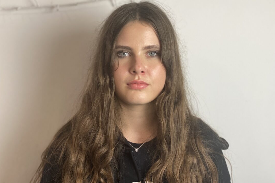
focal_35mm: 55
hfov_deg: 36.3
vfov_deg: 24.6
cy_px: 89
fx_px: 420
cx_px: 137
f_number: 2
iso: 125
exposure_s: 1/100
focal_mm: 6
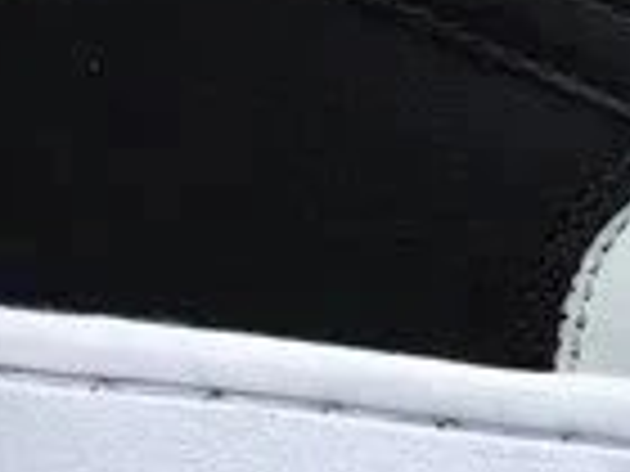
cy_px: 515
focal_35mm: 199
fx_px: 3622
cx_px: 1197
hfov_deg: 9.4
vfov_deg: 7.4
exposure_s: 1/791
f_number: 2.4
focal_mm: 3.3
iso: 25
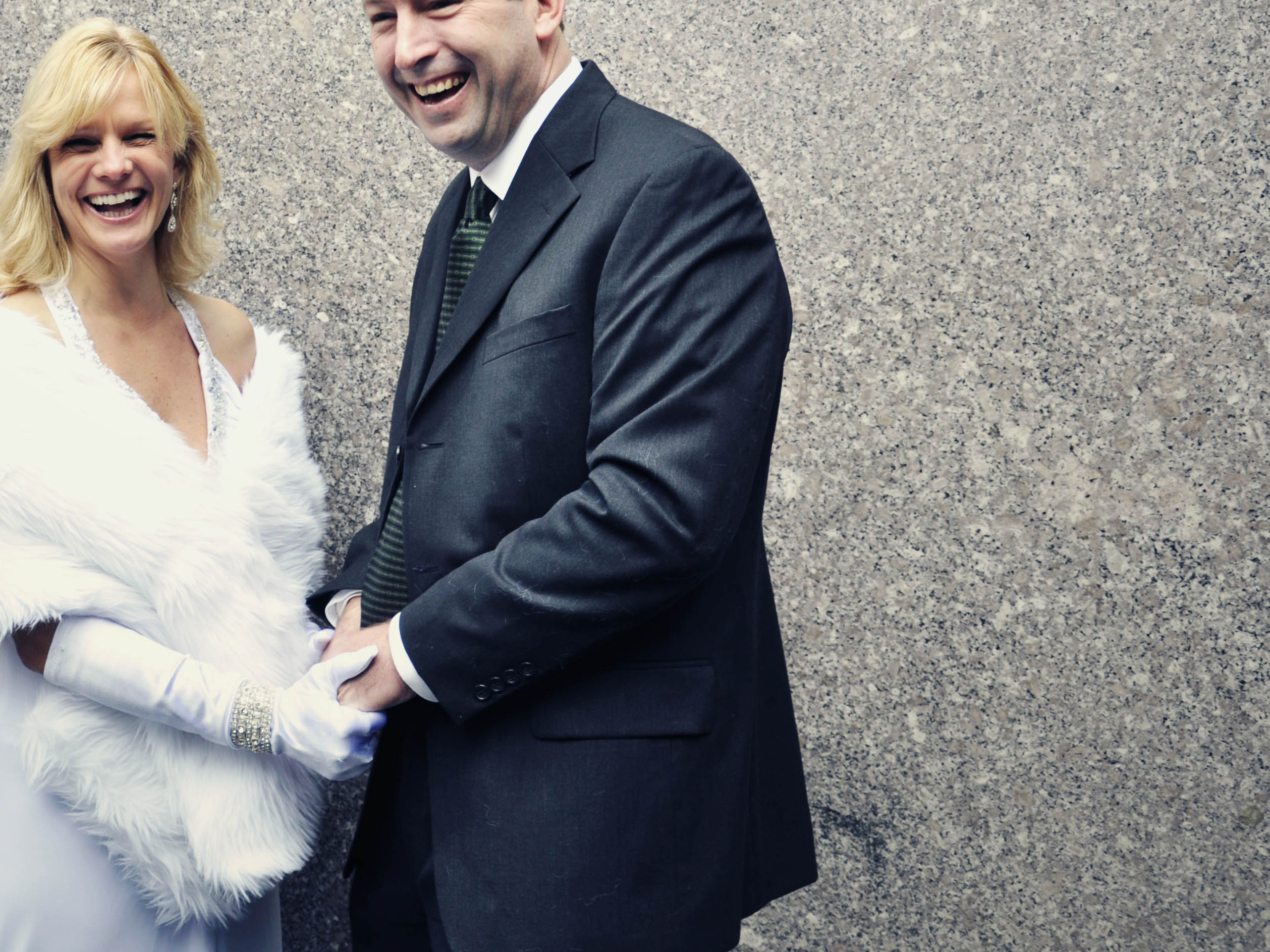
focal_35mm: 54
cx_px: 239
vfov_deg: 26.7
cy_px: 253
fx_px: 1981
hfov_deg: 34.4
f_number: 3.8
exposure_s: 1/100
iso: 200
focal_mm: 22
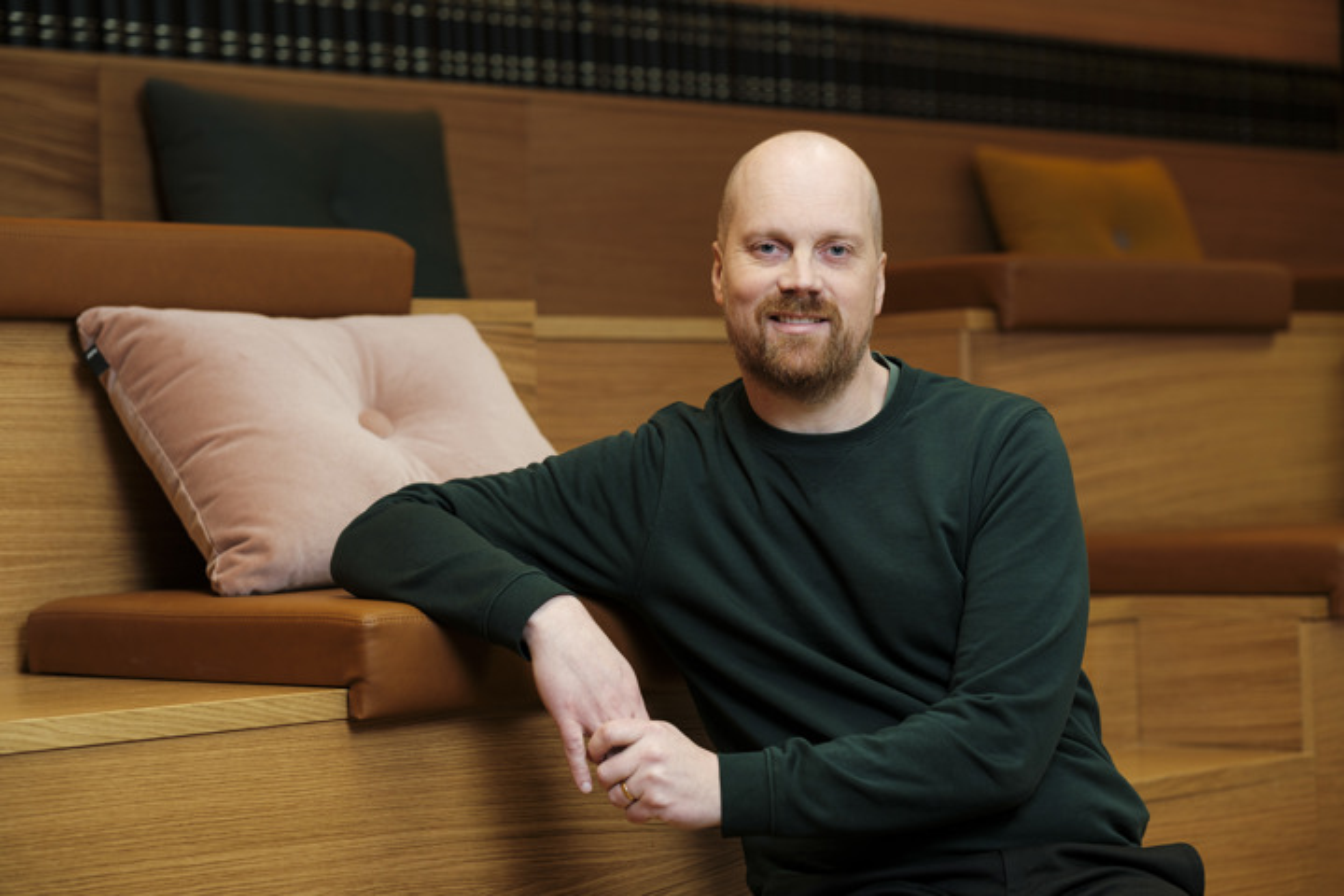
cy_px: 448
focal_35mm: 84
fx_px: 3136
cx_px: 672
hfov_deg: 24.2
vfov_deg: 16.3
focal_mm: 56
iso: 320
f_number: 2
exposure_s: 1/80
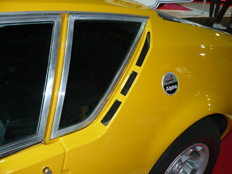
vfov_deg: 39.7
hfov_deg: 51.4
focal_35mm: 36
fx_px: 241
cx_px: 116
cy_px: 87
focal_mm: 6
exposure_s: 1/40
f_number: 2.8
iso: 100
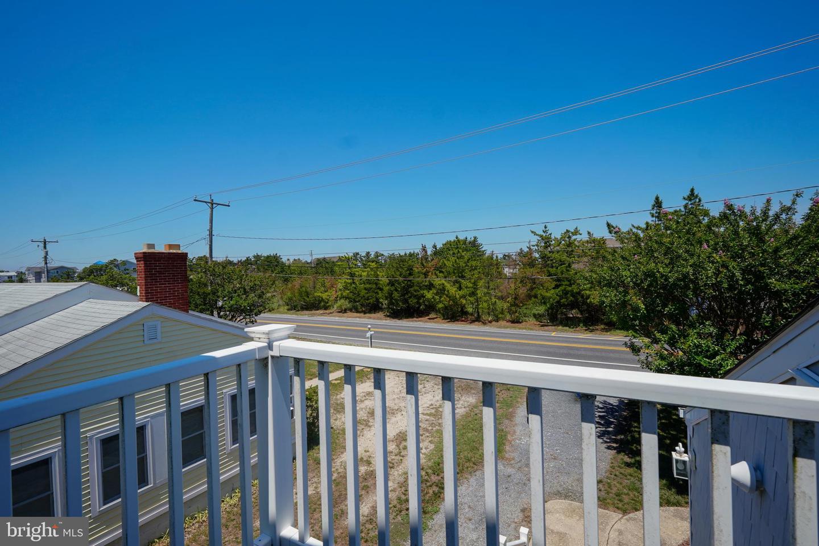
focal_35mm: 16
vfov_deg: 73.7
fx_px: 364
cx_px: 410
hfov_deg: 96.7
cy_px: 273
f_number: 8
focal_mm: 10.7
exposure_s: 1/250
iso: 100
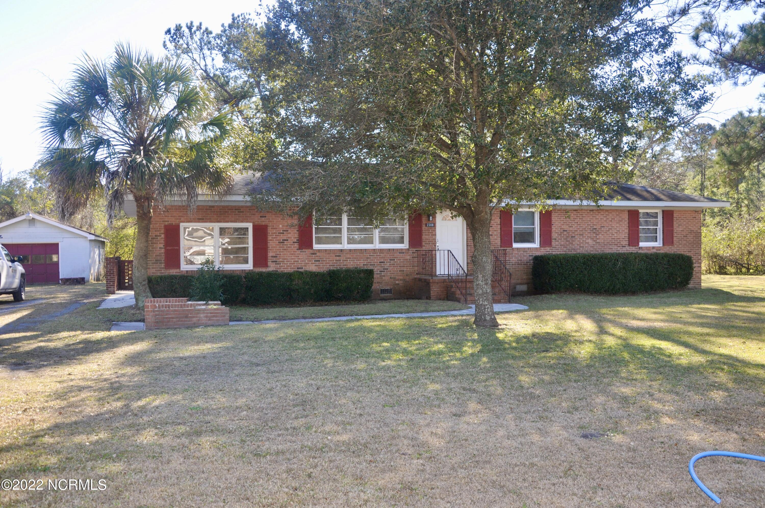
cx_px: 382
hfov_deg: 57.3
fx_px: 700
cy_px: 254
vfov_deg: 39.9
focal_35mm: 33
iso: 200
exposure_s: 1/200
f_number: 7.1
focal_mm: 22
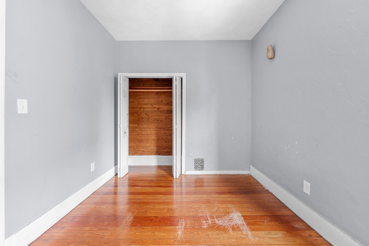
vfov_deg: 81.2
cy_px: 123
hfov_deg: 104.3
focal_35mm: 14
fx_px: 143
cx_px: 184
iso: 100
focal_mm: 14
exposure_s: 2
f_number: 8
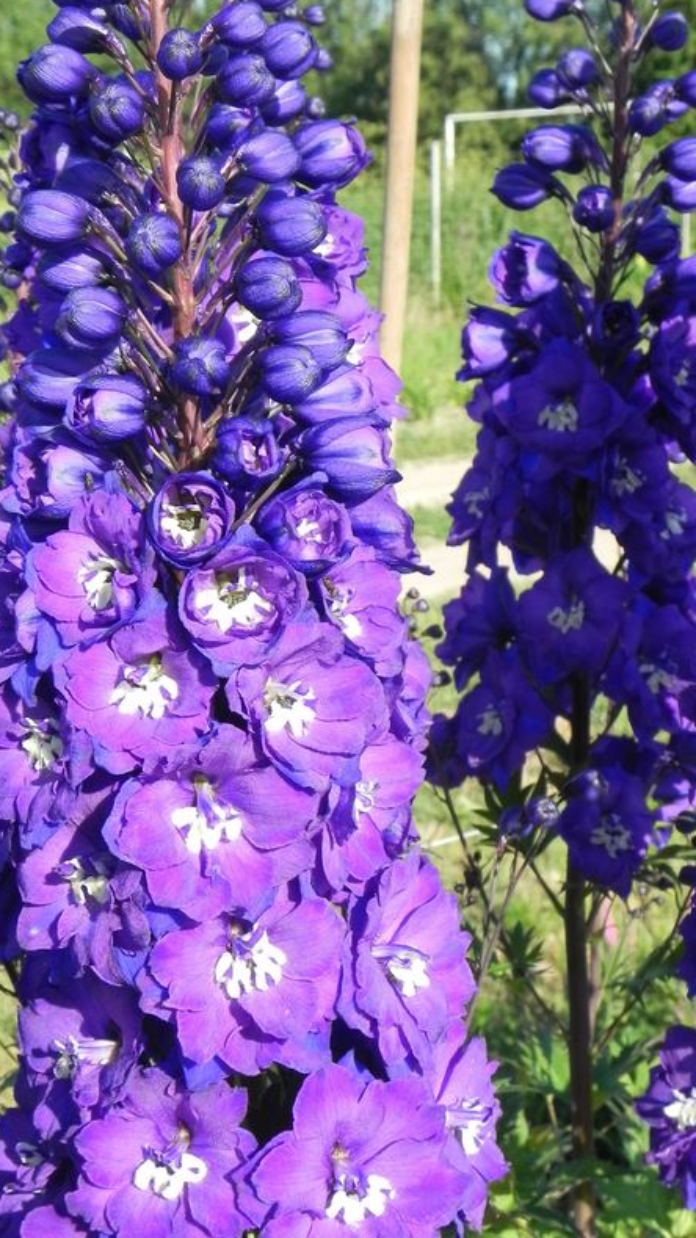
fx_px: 2101
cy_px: 619
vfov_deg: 32.8
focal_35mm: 64
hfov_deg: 18.8
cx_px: 238
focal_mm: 10.3
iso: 160
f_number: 5.6
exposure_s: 1/299
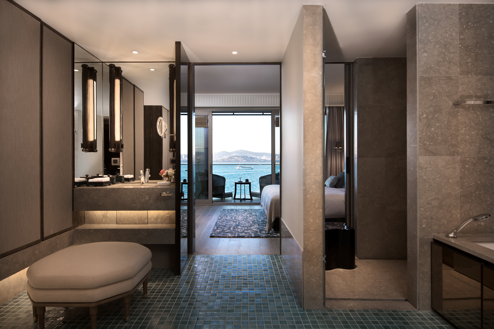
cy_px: 164
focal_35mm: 21
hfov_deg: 81.2
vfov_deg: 59.5
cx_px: 247
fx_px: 288
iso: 100
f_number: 11
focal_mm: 21
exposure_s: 1
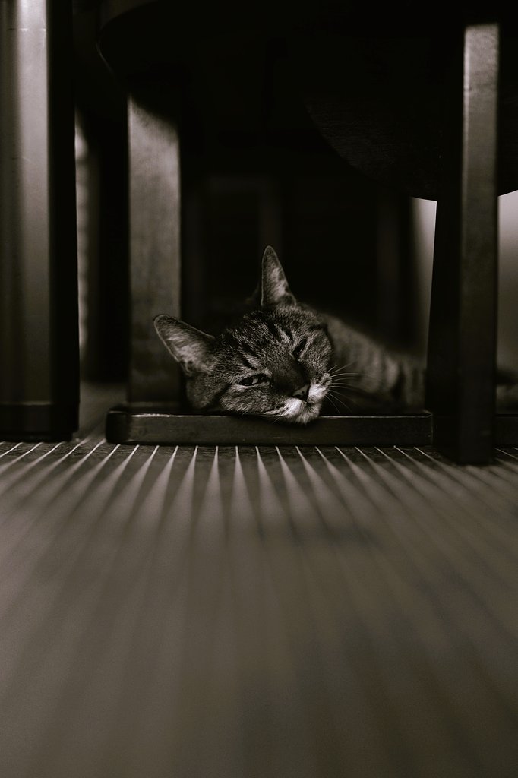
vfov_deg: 39.6
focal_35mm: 50
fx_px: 1080
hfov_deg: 27.0
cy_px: 389
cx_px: 259
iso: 3200
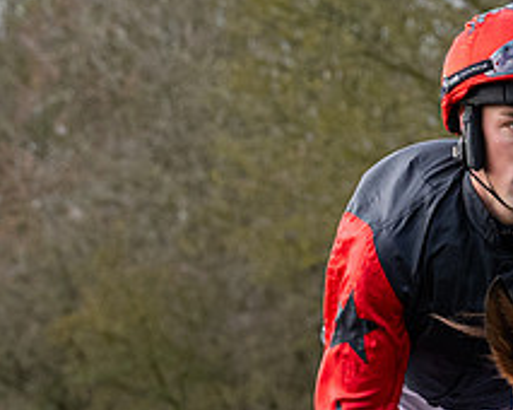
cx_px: 631
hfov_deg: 4.8
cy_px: 362
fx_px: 6098
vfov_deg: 3.8
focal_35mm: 402
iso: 800
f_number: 5
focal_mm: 70
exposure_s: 1/800
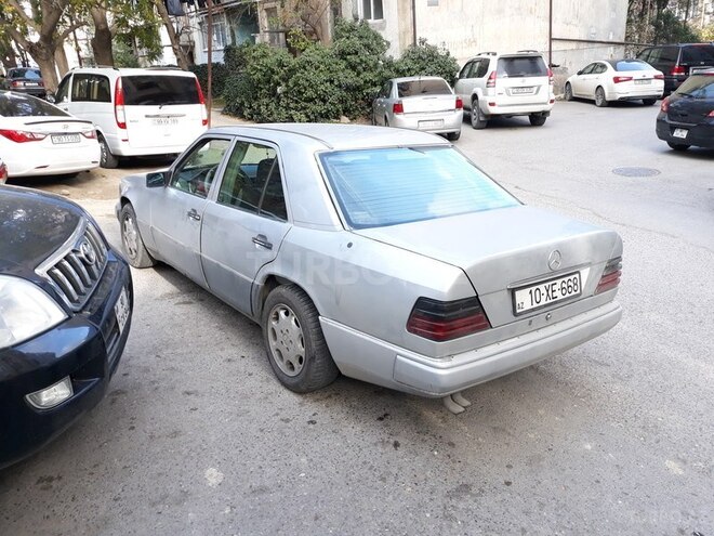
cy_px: 268
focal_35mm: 27
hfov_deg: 65.3
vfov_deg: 51.4
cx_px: 357
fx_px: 557
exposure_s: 1/100
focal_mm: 3.71
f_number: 1.7
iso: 40
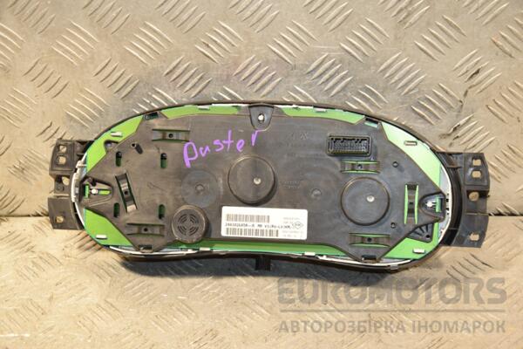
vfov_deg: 17.5
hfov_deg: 26.0
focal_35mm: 78
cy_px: 174
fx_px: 1133
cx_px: 262
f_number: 5
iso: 800
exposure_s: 1/125
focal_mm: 52
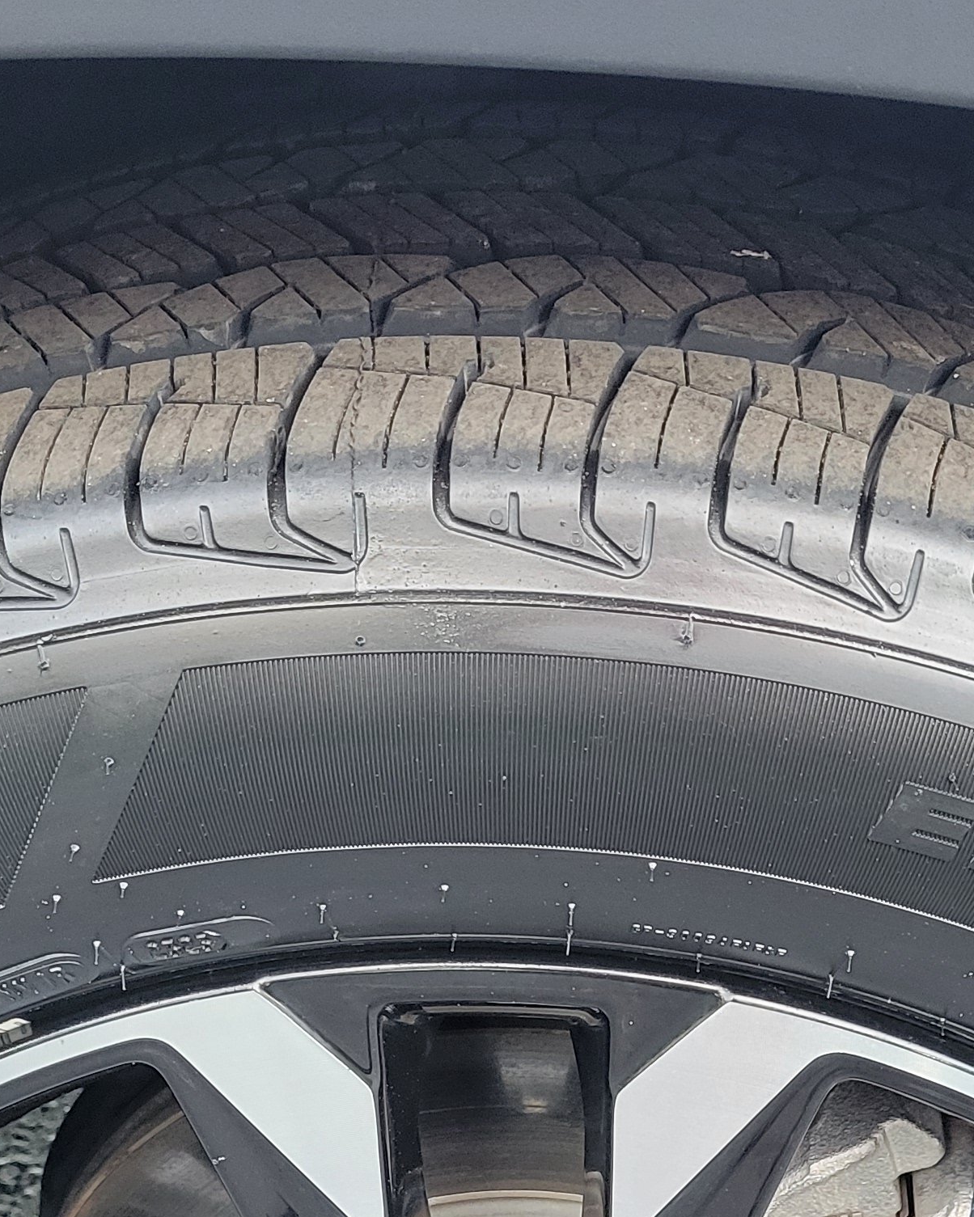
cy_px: 1190
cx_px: 560
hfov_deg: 22.5
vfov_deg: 26.5
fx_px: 2450
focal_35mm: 68
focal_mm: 5.4
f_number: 1.8
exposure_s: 1/120
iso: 250
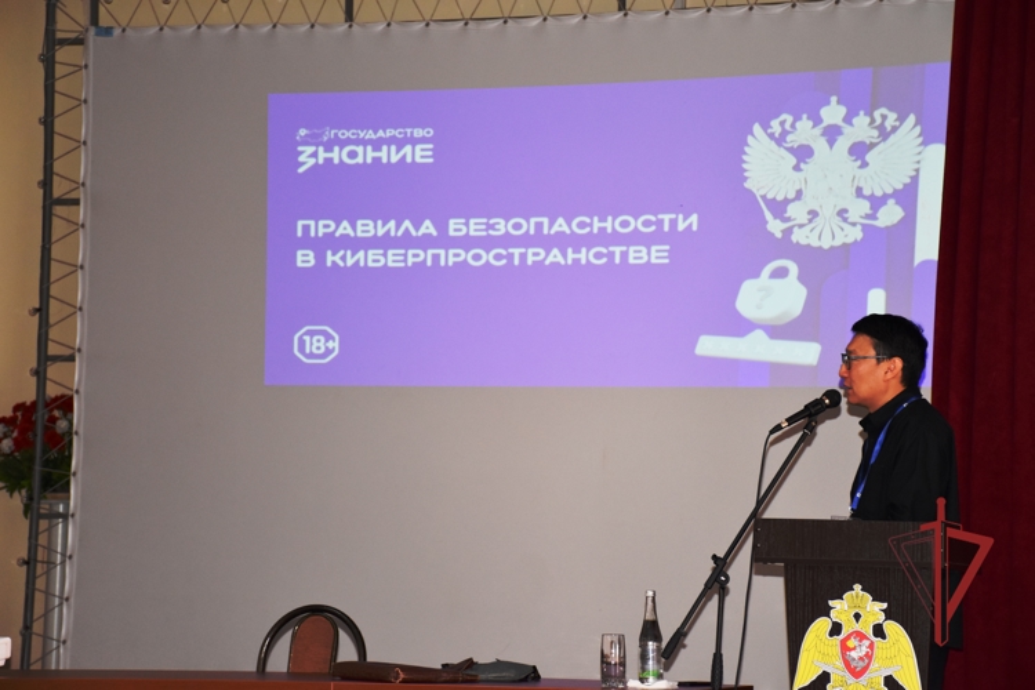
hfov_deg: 18.2
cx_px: 518
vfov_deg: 12.2
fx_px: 3234
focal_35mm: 112
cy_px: 345
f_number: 5
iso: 1100
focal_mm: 75
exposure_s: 1/60
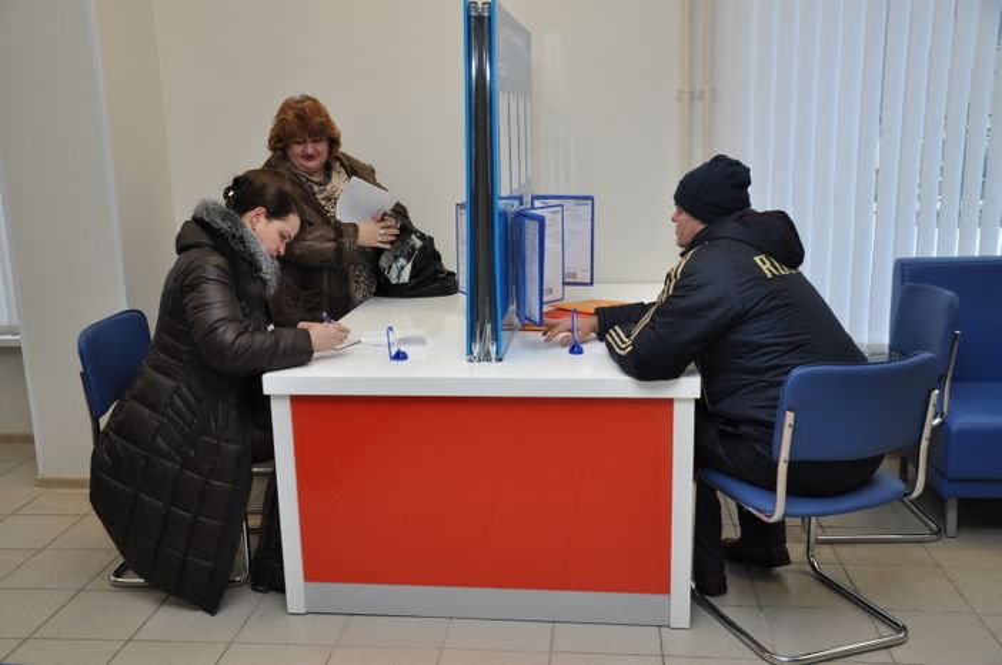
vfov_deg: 38.3
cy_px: 332
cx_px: 501
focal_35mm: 34
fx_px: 959
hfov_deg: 55.2
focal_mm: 23
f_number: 3.8
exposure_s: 1/200
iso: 500
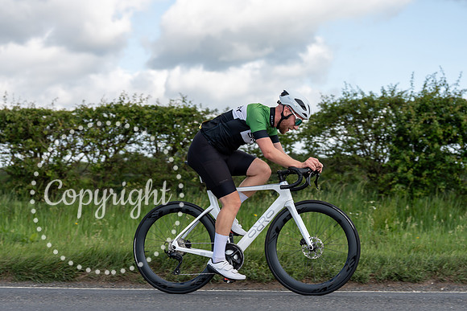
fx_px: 908
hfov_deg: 28.8
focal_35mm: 70
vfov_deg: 19.5
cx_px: 234
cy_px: 156
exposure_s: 1/1000
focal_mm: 70
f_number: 3.5
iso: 125
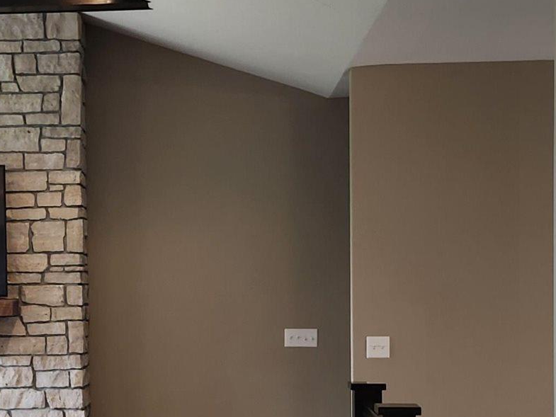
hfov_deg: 21.4
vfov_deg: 16.3
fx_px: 1446
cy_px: 314
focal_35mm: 90
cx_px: 84
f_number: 1.8
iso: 125
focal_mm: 5.54
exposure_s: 1/120
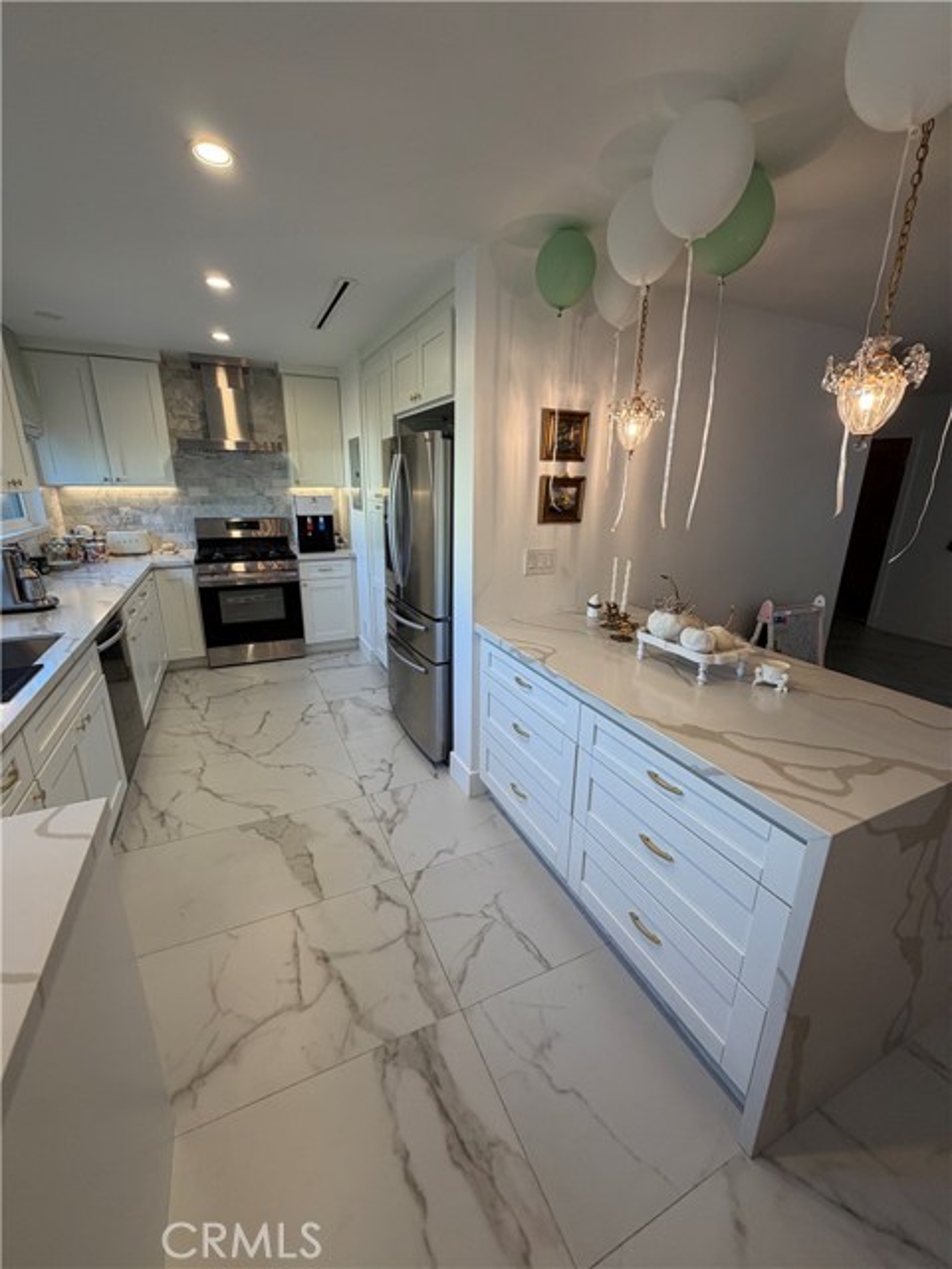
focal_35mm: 14
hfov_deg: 85.7
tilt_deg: -16.9
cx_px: 476
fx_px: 513
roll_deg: -0.4
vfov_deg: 102.1
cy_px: 634
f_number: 2.2
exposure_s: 1/120
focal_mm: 2.22
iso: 160
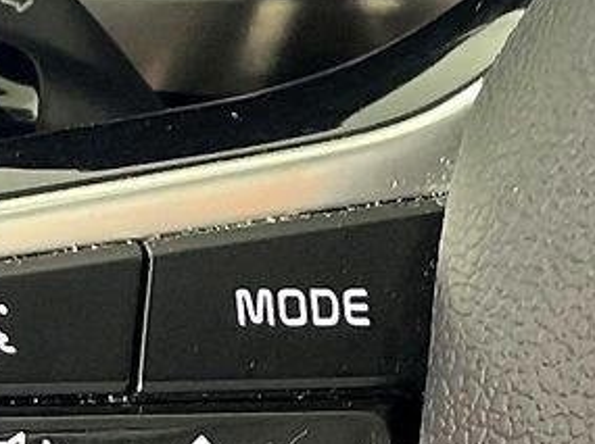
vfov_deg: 9.0
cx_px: 203
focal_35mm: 163
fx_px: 2798
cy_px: 440
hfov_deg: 12.1
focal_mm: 3
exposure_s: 1/40
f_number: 1.8
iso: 250
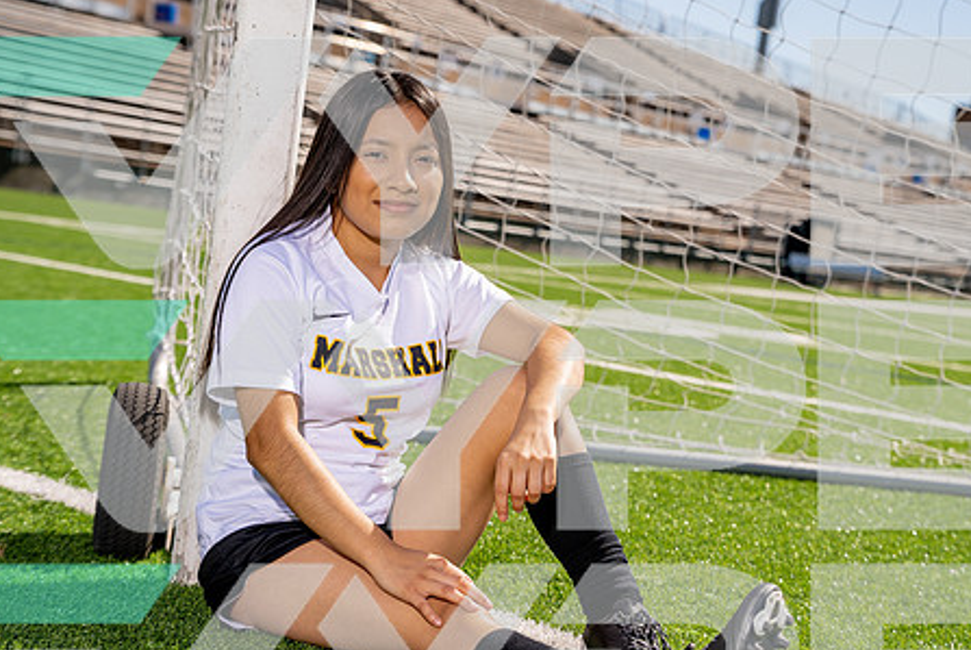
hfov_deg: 28.8
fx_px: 1890
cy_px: 416
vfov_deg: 19.5
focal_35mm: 70
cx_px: 515
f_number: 4
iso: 100
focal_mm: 54
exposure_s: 1/1000
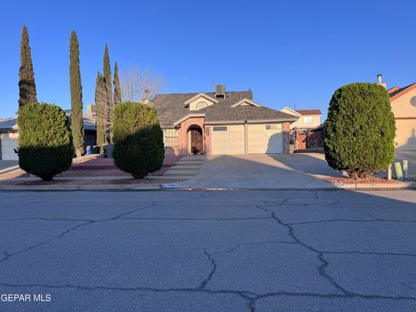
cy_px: 156
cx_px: 208
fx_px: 288
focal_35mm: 24
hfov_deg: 71.6
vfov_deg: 56.8
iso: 80
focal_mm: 6.76
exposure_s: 1/1980
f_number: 1.78
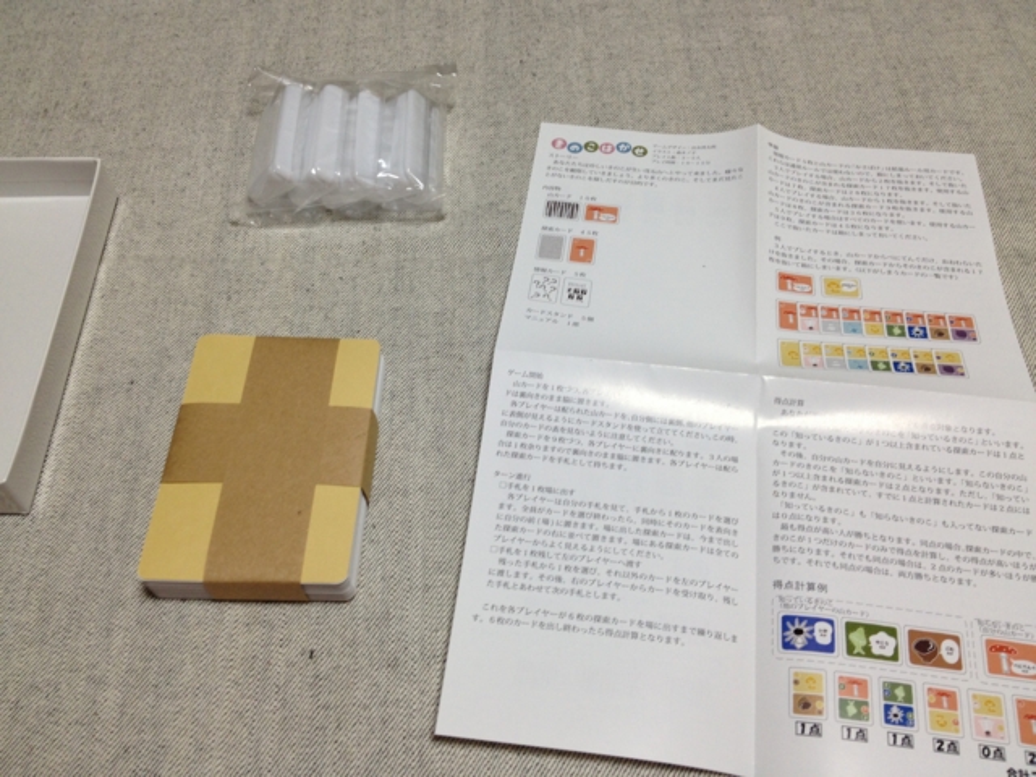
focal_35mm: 35
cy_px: 388
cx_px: 518
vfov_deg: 40.7
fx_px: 1047
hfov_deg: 52.6
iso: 64
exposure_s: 1/30
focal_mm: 4.28
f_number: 2.4
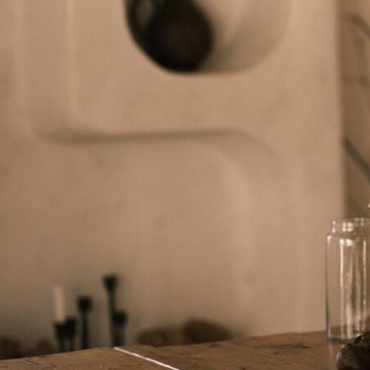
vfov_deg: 9.7
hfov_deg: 9.5
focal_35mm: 179
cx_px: 519
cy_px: 86
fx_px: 2165
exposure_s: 1/125
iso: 125
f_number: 2
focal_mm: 80
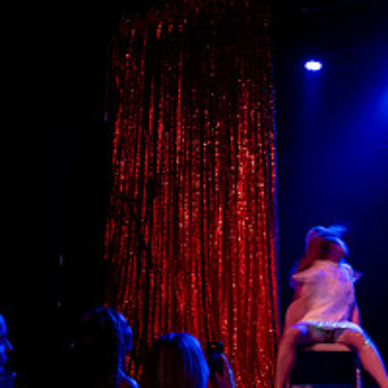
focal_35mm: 59
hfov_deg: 28.8
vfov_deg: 29.1
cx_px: 266
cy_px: 215
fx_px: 748
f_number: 4
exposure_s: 1/15
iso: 4000
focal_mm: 24
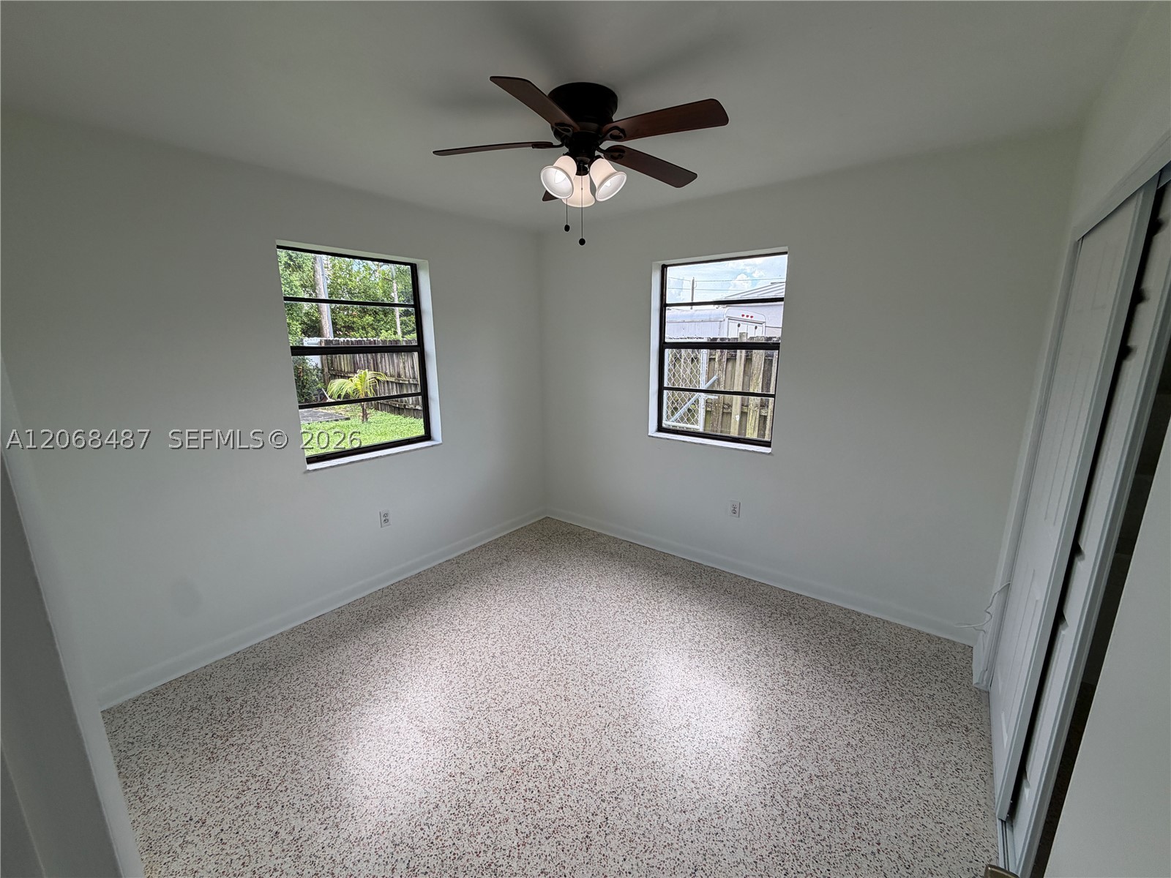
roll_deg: +0.2
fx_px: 474
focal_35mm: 14
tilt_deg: -12.0
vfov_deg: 85.7
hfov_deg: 102.1
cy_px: 439
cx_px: 586
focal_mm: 2.22
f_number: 2.2
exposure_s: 1/156
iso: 50
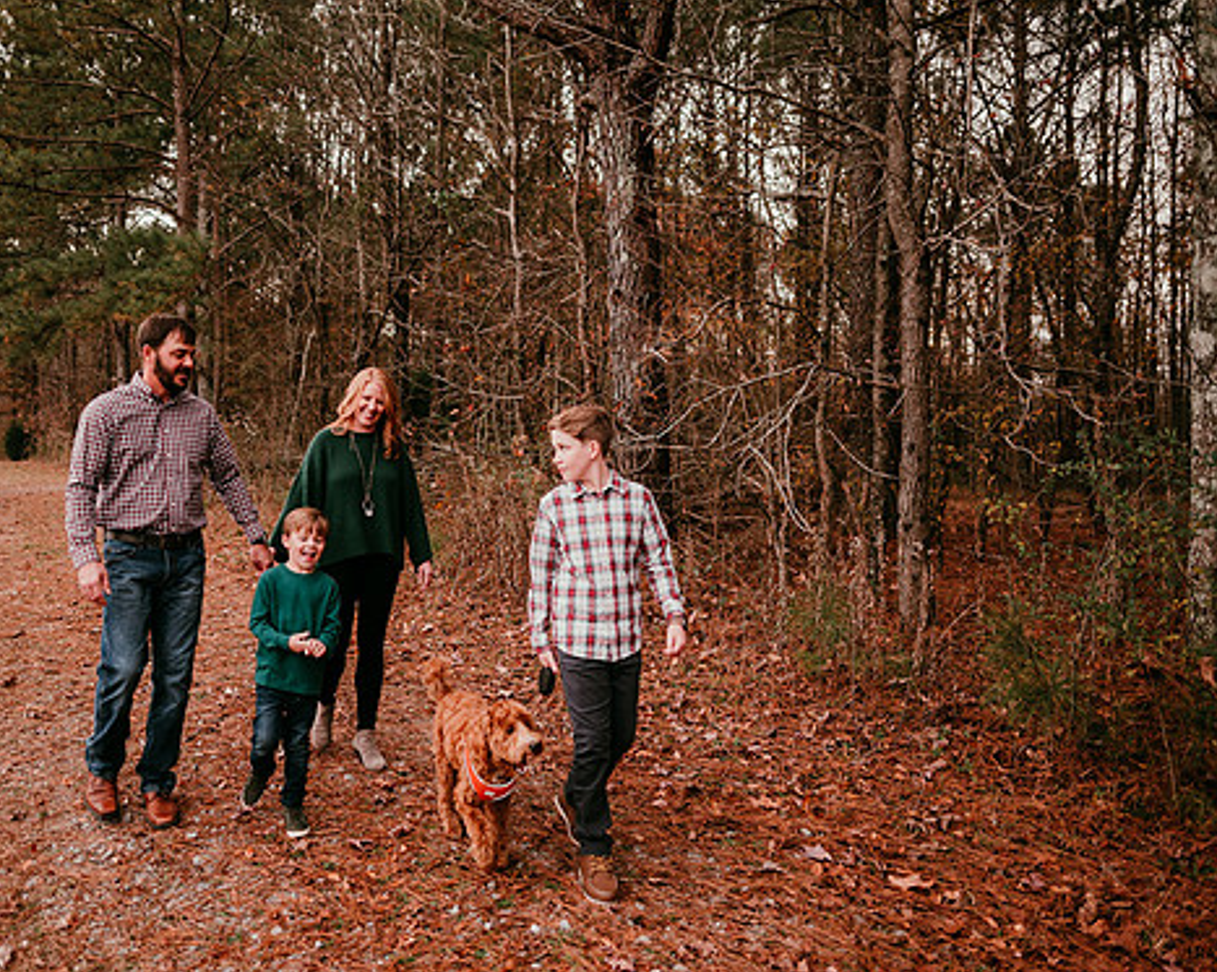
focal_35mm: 28
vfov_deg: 51.5
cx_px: 474
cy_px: 473
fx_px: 1008
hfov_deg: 61.6
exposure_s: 1/160
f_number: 2.2
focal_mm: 24
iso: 100
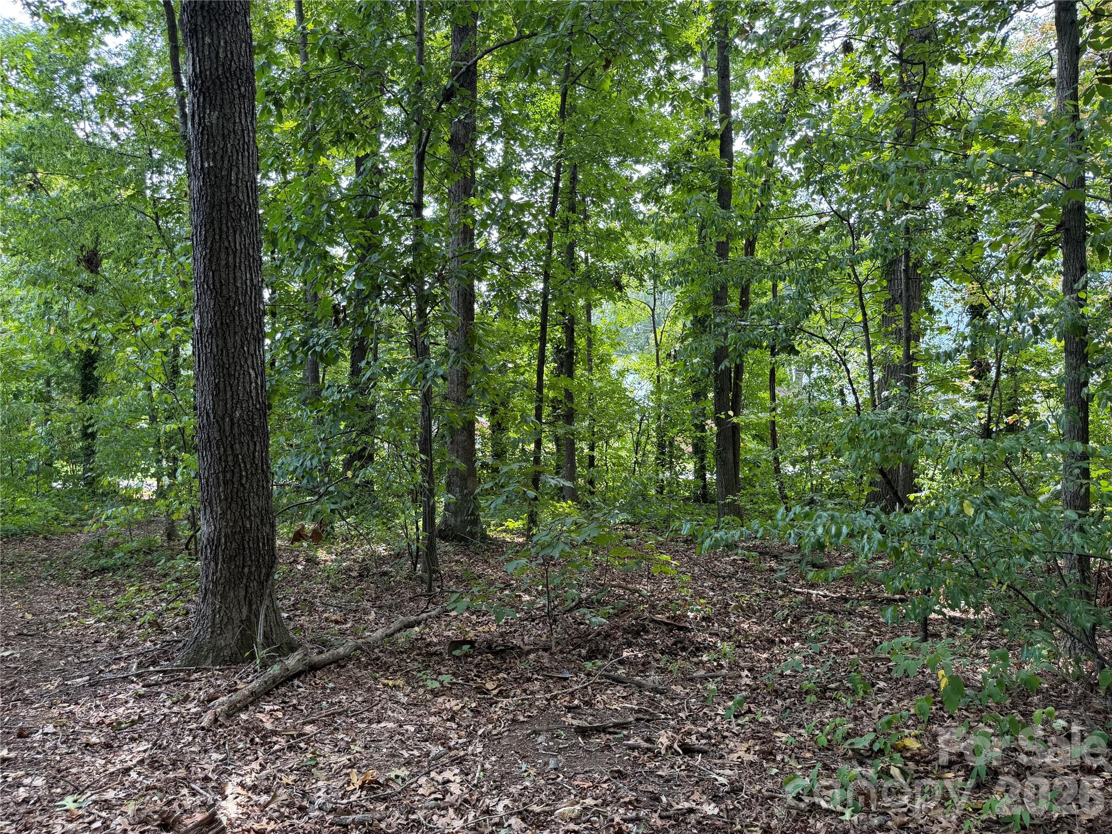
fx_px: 771
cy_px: 417
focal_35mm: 24
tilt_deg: +0.4
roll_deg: -1.3
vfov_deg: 56.8
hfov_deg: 71.6
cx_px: 556
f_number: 1.78
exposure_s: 1/187
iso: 80
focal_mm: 6.76
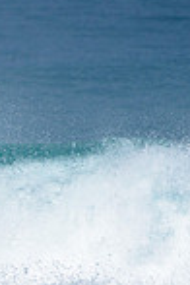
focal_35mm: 1969
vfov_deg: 1.0
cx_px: -285
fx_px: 15587
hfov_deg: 0.7
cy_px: 286
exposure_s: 1/2000
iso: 160
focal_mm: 500
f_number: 5.6
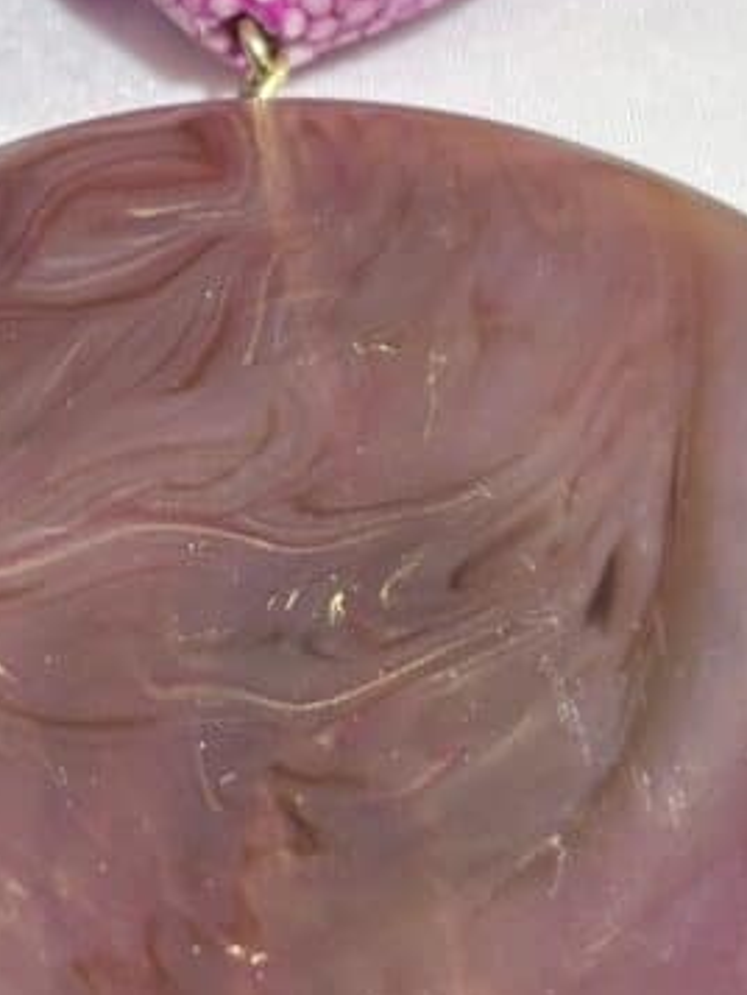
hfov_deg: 9.9
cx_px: -22
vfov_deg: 13.2
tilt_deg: -43.4
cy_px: 343
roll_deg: +8.0
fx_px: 4285
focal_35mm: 149
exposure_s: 1/100
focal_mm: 5.96
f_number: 1.6
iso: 32
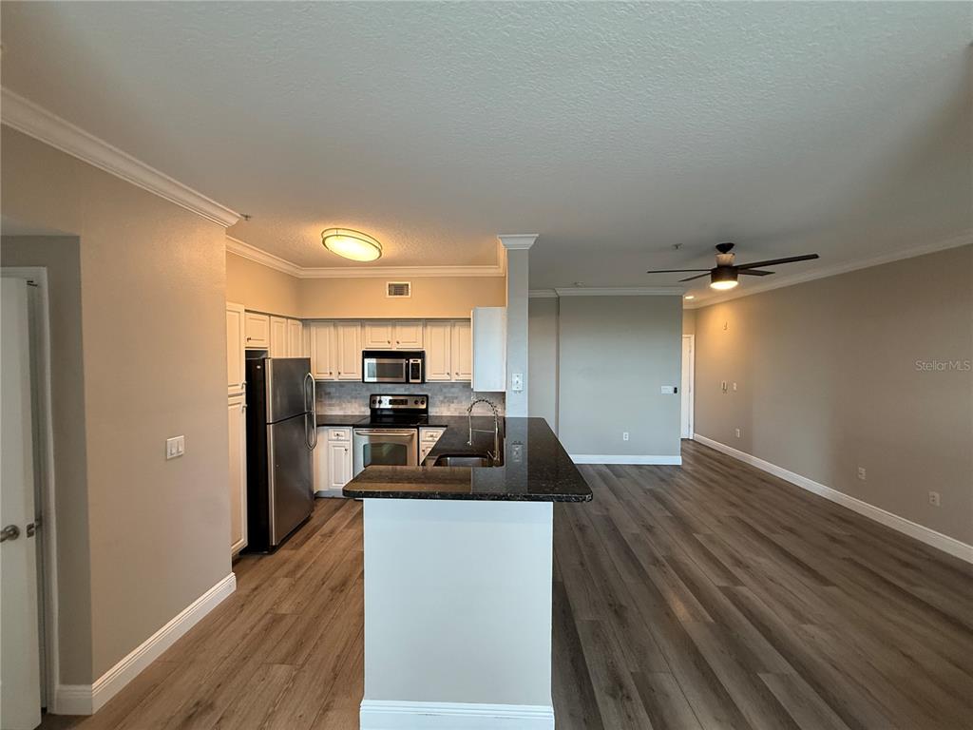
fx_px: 394
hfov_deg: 102.1
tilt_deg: -0.5
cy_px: 365
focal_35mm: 14
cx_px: 486
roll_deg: +2.0
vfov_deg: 85.7
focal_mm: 2.22
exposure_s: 1/120
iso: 320
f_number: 2.2
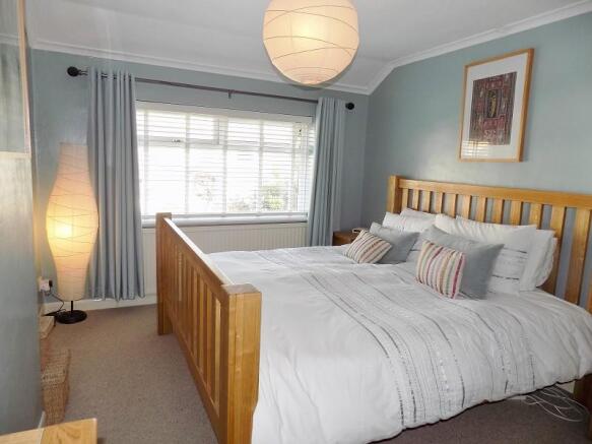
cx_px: 296
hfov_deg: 73.9
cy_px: 222
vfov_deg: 58.9
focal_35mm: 23
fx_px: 393
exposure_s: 1/30
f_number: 3.1
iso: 80
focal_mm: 4
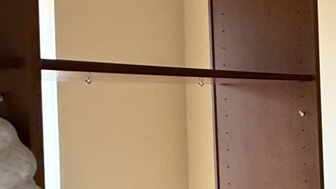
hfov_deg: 19.8
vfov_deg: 19.7
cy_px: 98
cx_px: 657
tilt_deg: +1.7
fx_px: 543
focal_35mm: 61
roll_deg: +1.4
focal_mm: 2.22
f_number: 2.2
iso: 320
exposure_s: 1/61
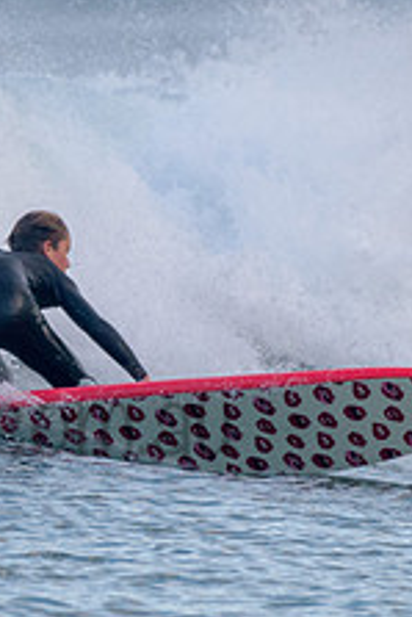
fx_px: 27508
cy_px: 290
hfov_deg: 0.9
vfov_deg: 1.3
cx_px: 127
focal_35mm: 1605
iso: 640
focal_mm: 500
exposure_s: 1/1250
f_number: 5.6
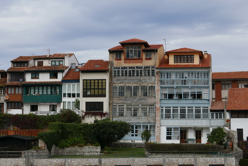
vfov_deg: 15.6
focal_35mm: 88
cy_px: 83
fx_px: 607
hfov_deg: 23.1
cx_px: 124
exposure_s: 1/800
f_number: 5.6
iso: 200
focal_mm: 34
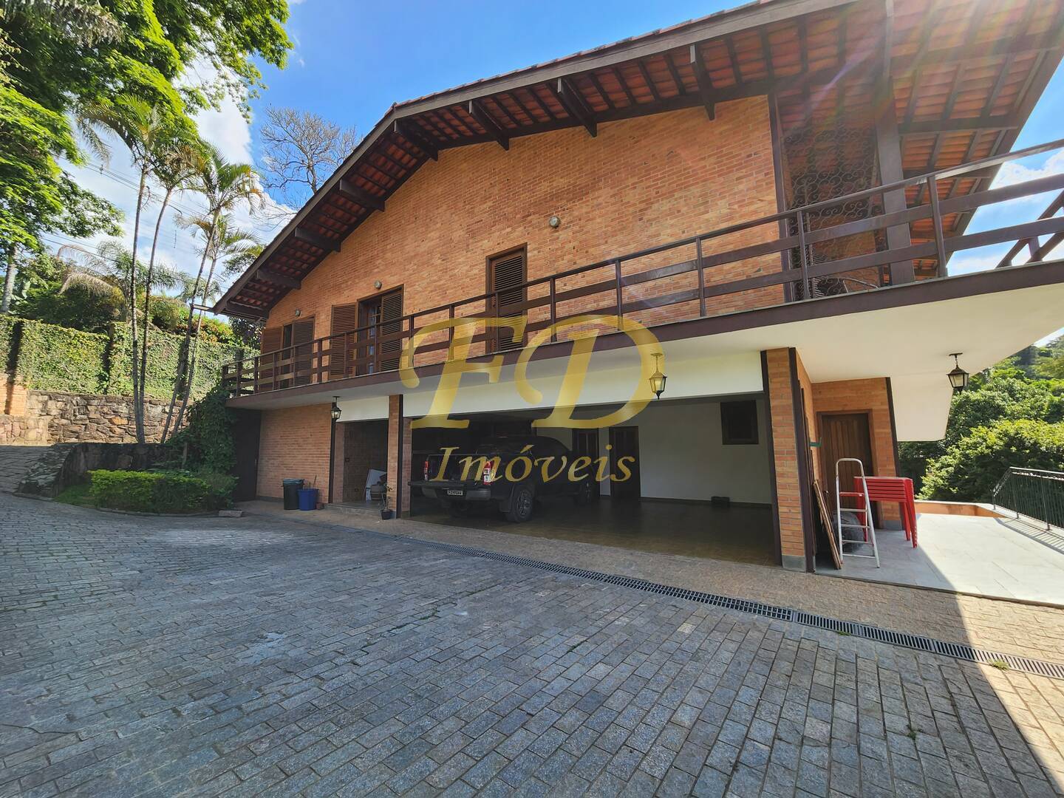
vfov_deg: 89.9
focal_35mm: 13
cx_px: 532
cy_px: 399
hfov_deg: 106.2
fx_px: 400
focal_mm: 2.2
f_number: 2.2
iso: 50
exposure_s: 1/690
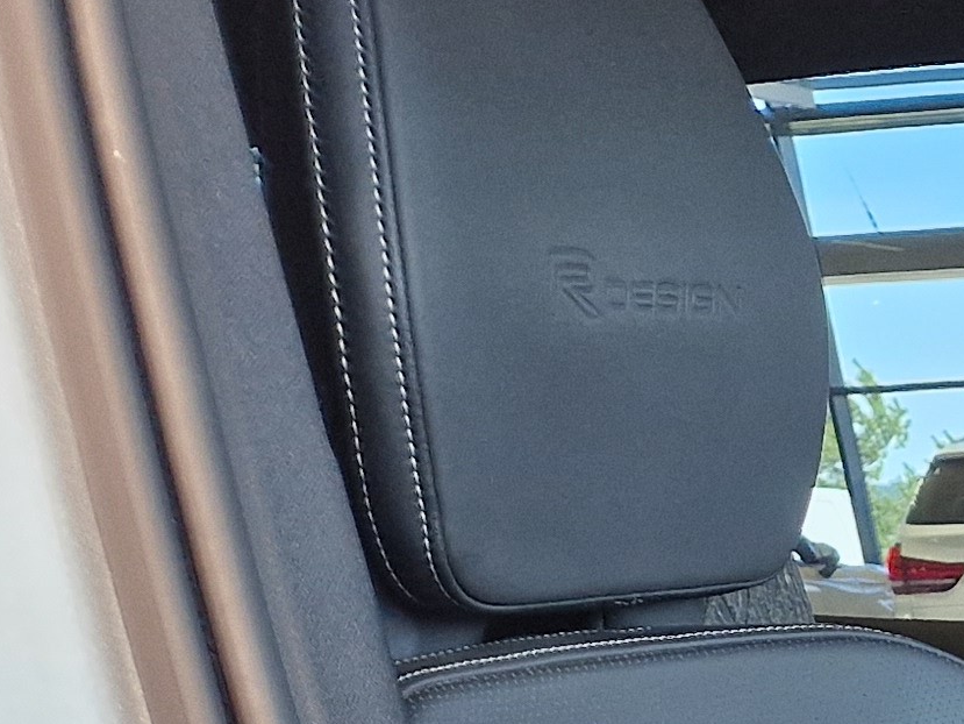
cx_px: 2280
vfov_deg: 11.6
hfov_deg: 13.3
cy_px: 1569
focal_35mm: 111
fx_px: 3092
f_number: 1.8
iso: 160
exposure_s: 1/100
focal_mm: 5.4
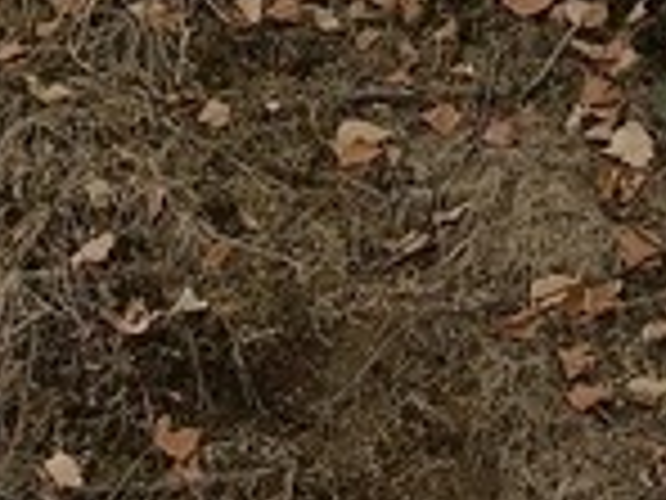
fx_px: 3194
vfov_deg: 7.5
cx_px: 886
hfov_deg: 11.6
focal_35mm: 166
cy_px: -1140
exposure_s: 1/180
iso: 50
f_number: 1.65
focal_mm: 6.14
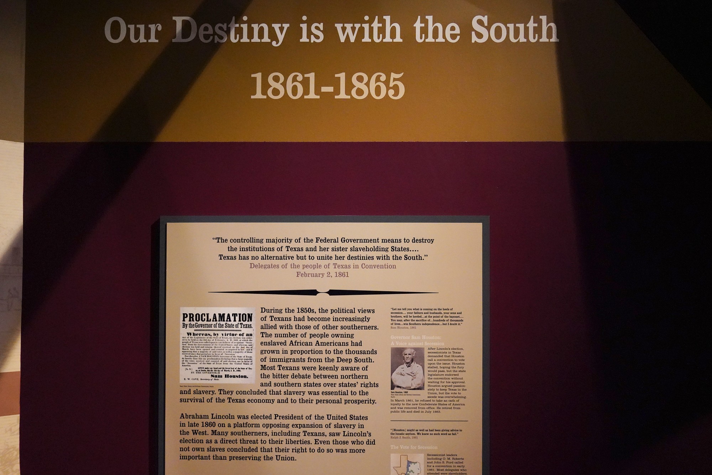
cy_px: 238
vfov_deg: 46.4
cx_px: 356
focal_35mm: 28
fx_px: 554
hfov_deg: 65.5
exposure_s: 1/100
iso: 8000
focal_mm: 28
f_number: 4
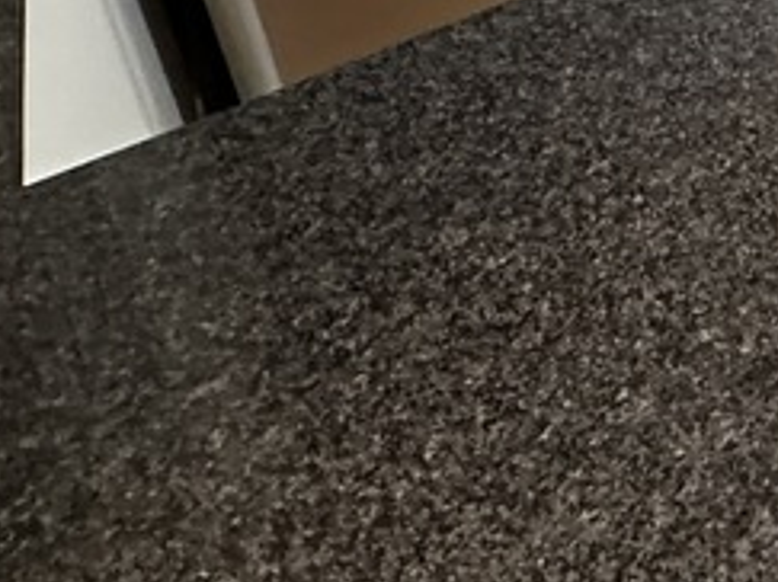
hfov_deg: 18.9
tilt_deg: -22.7
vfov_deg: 14.4
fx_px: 1865
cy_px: -630
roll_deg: +2.7
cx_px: 1338
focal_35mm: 83
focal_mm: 2.22
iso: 500
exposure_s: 1/60
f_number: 2.2
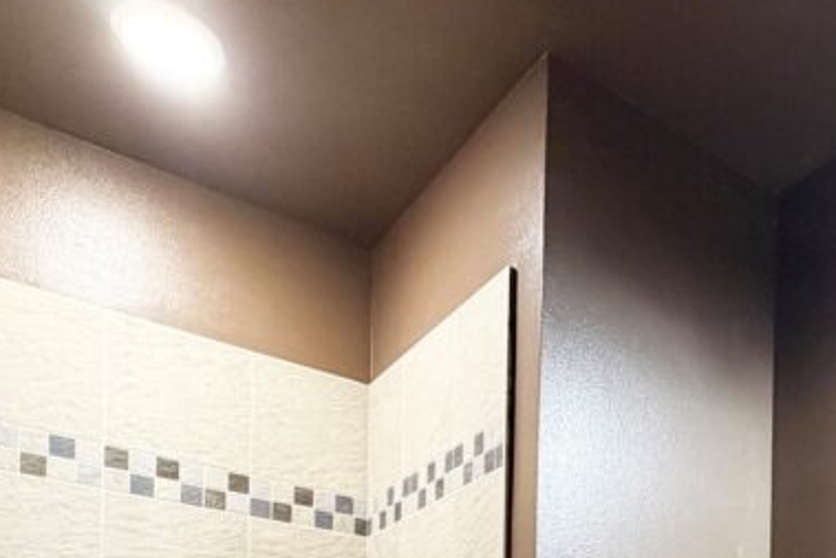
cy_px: 785
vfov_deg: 26.1
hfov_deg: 43.6
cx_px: 740
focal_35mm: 41
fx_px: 952
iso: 400
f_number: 2.2
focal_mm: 2.22
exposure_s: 1/60
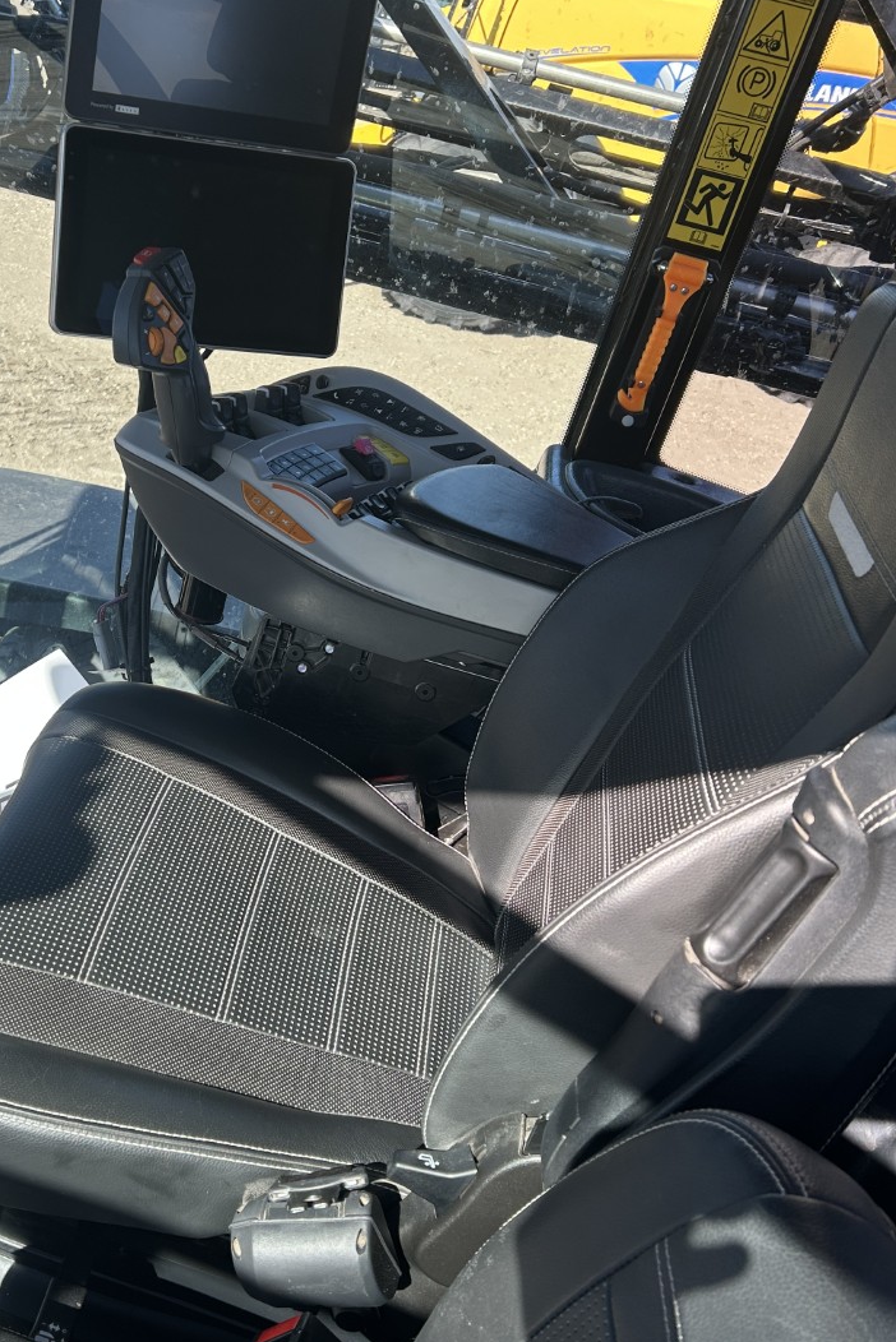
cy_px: 658
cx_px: 223
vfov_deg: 51.9
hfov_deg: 35.2
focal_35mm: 37
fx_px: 1380
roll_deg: -9.0
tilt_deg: -31.0
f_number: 1.5
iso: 50
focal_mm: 5.7
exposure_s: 1/873
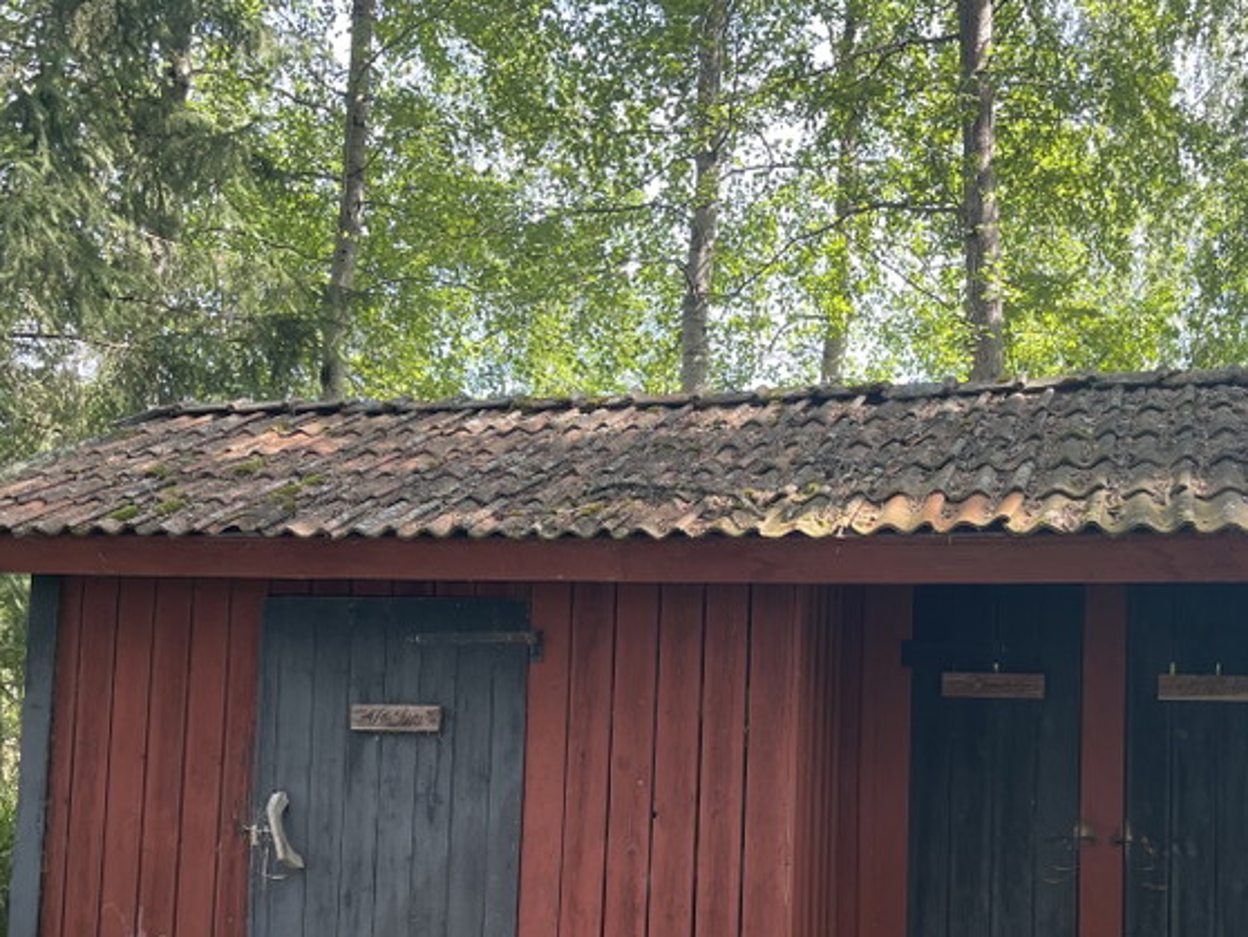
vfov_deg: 33.0
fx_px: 1551
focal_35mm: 43
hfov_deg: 43.6
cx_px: 740
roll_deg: -2.0
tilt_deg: +2.7
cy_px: 693
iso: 32
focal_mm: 5.1
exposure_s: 1/141
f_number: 1.6
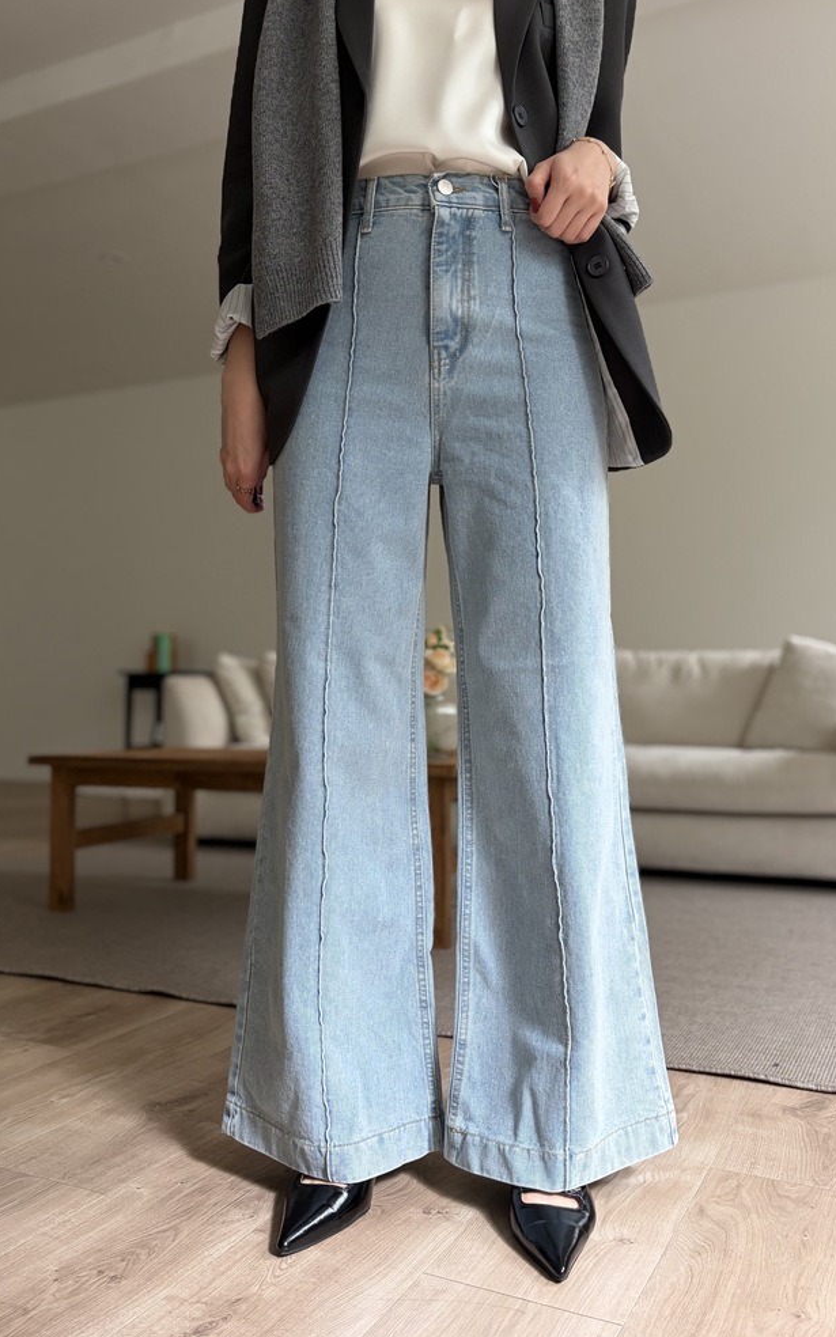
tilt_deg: +1.9
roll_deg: -0.5
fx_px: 1021
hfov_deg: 44.5
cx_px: 416
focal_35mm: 28
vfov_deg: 66.5
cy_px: 671
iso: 125
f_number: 1.6
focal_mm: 5.96
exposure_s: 1/122
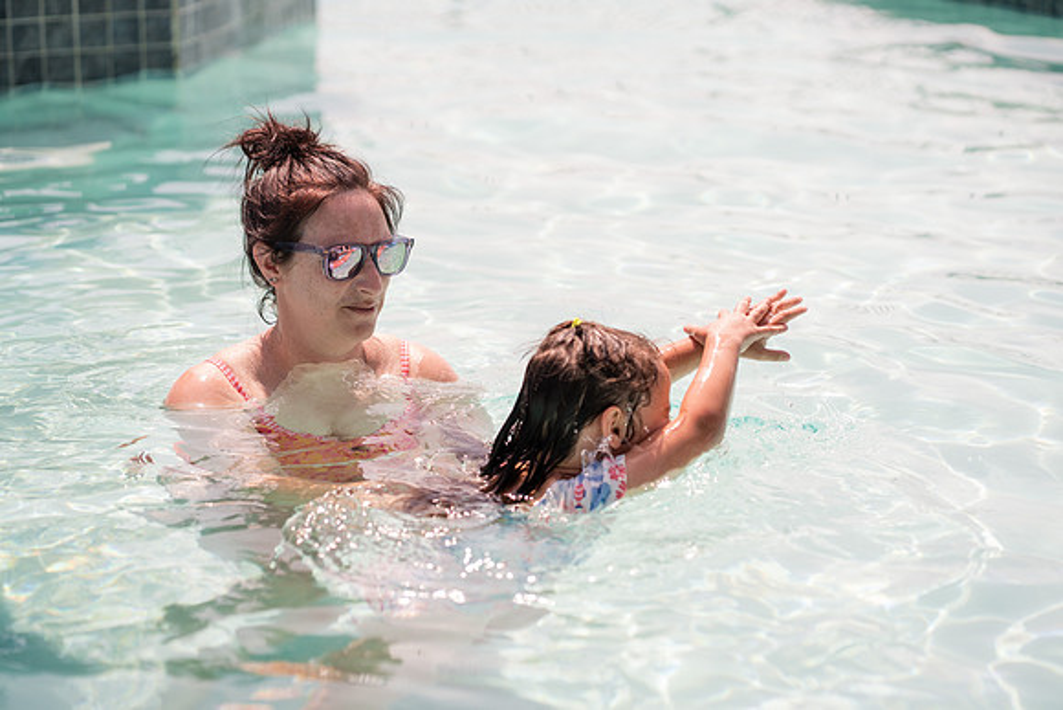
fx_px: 2510
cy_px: 355
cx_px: 532
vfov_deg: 16.1
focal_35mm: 85
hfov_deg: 23.9
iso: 200
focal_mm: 85
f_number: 3.2
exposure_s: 1/2500
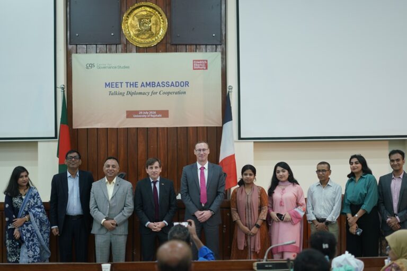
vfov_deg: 18.2
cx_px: 204
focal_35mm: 75
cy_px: 136
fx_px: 848
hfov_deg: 27.0
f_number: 1.8
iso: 250
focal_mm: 50
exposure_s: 1/160
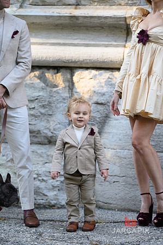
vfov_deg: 15.2
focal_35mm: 135
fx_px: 919
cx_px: 82
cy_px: 122
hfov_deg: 10.1
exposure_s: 1/1250
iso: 1600
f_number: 3.2
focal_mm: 135
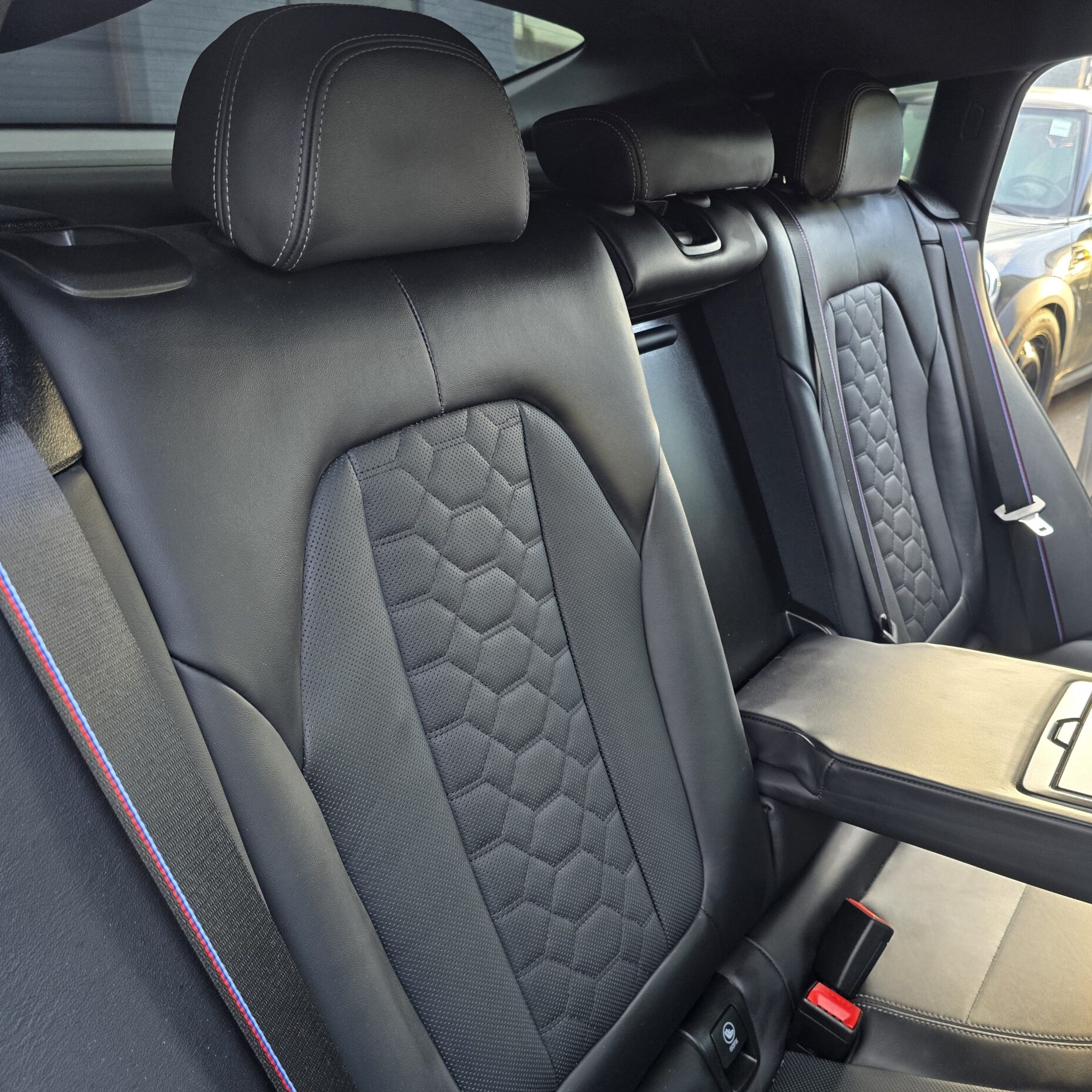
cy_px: 555
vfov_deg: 57.3
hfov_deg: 57.1
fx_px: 999
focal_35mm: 28
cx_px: 625
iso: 250
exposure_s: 1/120
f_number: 1.7
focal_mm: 6.3
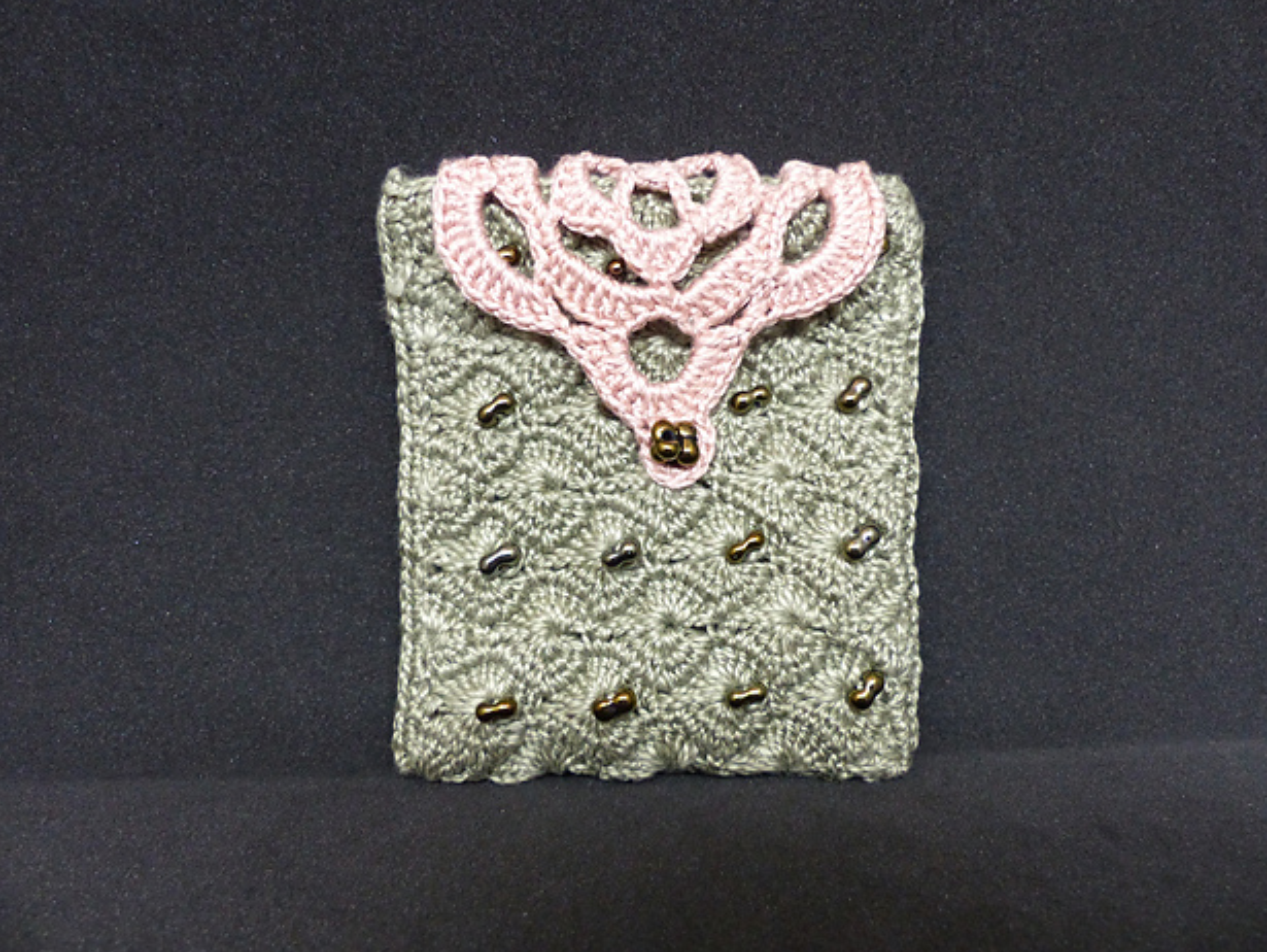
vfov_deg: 53.1
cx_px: 643
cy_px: 488
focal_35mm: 26
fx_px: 952
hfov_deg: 67.3
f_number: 2.8
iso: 400
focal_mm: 4.5
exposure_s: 1/40
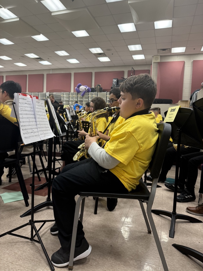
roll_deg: -3.8
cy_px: 136
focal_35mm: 24
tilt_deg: -3.6
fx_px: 188
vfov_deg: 71.6
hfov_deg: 56.8
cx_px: 102
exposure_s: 1/120
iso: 200
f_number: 1.78
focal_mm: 6.76
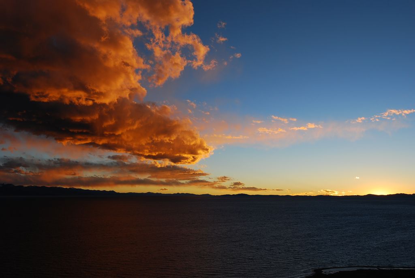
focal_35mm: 36
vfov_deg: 37.0
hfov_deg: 53.0
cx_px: 208
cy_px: 139
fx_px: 416
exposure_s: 1/100
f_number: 7.1
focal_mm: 24
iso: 100
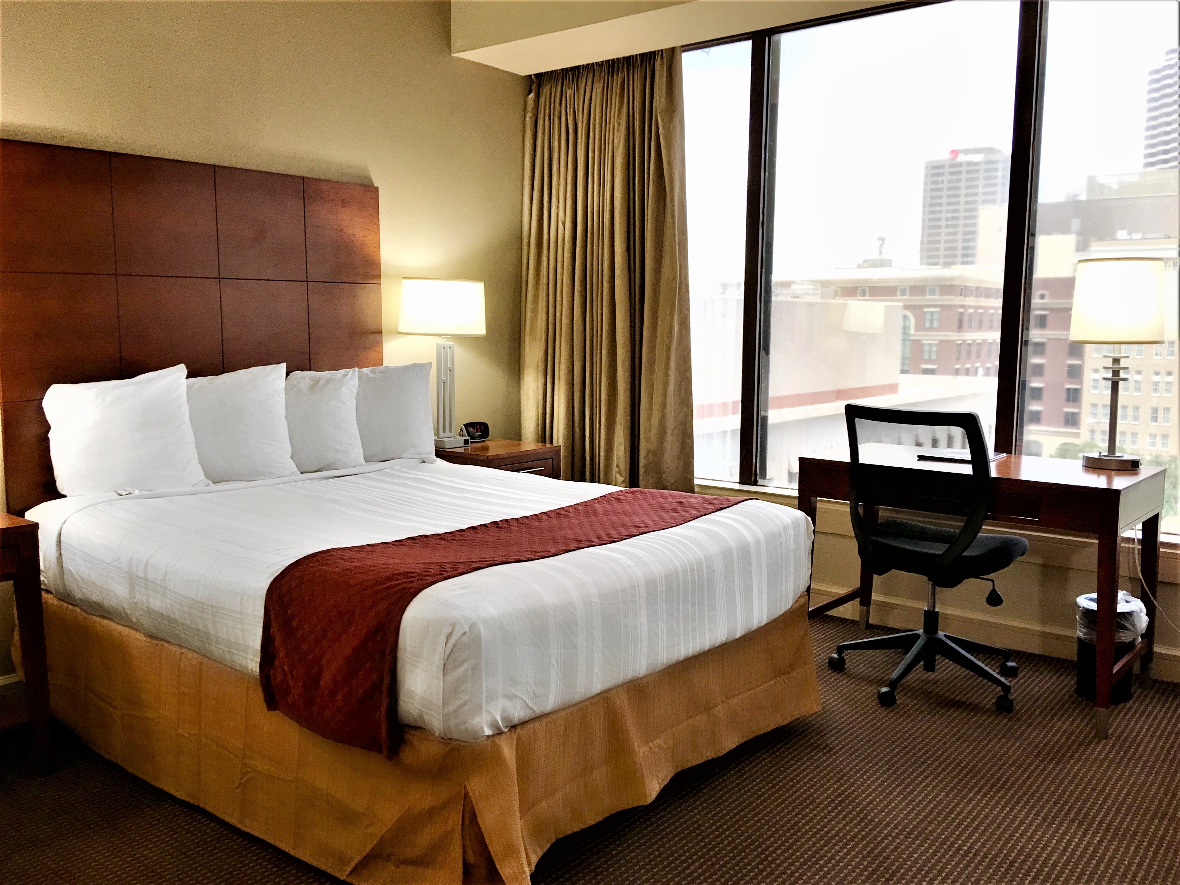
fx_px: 989
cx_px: 590
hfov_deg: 61.7
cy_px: 442
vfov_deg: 48.2
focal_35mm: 29
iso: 32
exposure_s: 1/30
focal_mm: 4.15
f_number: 2.2
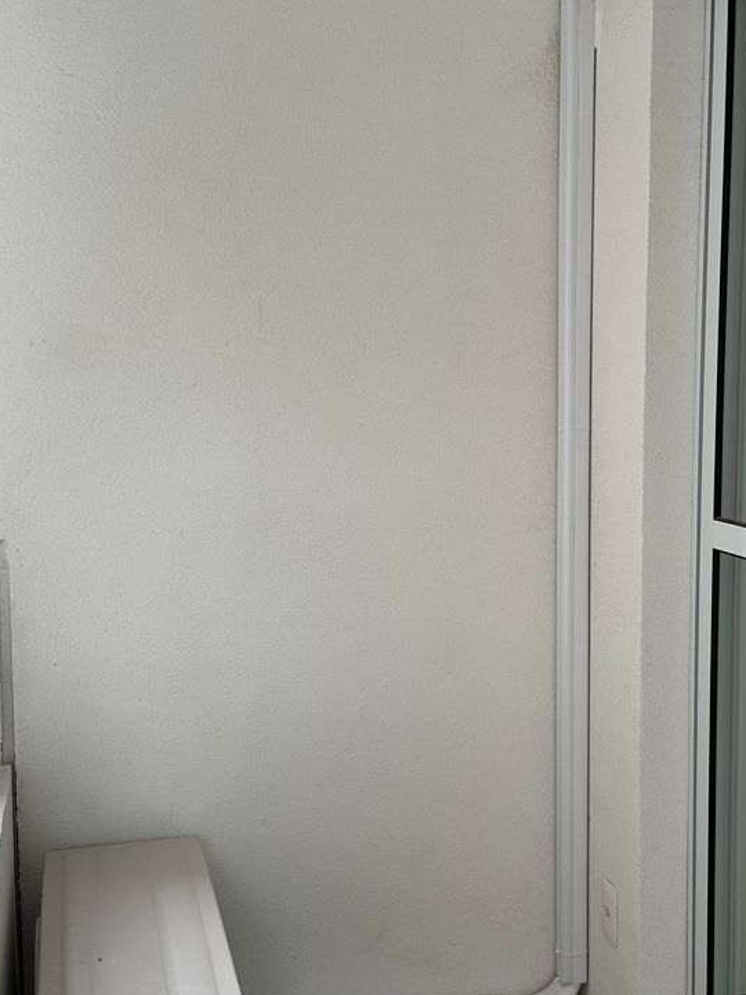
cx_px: 461
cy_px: 528
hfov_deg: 30.2
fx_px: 1379
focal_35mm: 48
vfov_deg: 39.6
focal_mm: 6.86
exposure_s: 1/168
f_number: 1.78
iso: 64
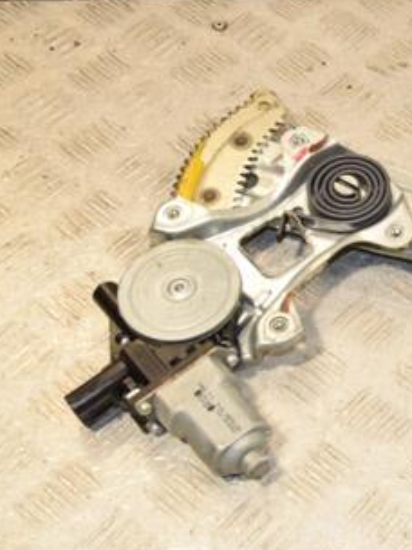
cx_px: 529
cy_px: 284
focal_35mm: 74
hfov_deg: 18.6
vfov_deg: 26.3
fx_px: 1174
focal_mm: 26
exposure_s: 1/200
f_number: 8
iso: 800
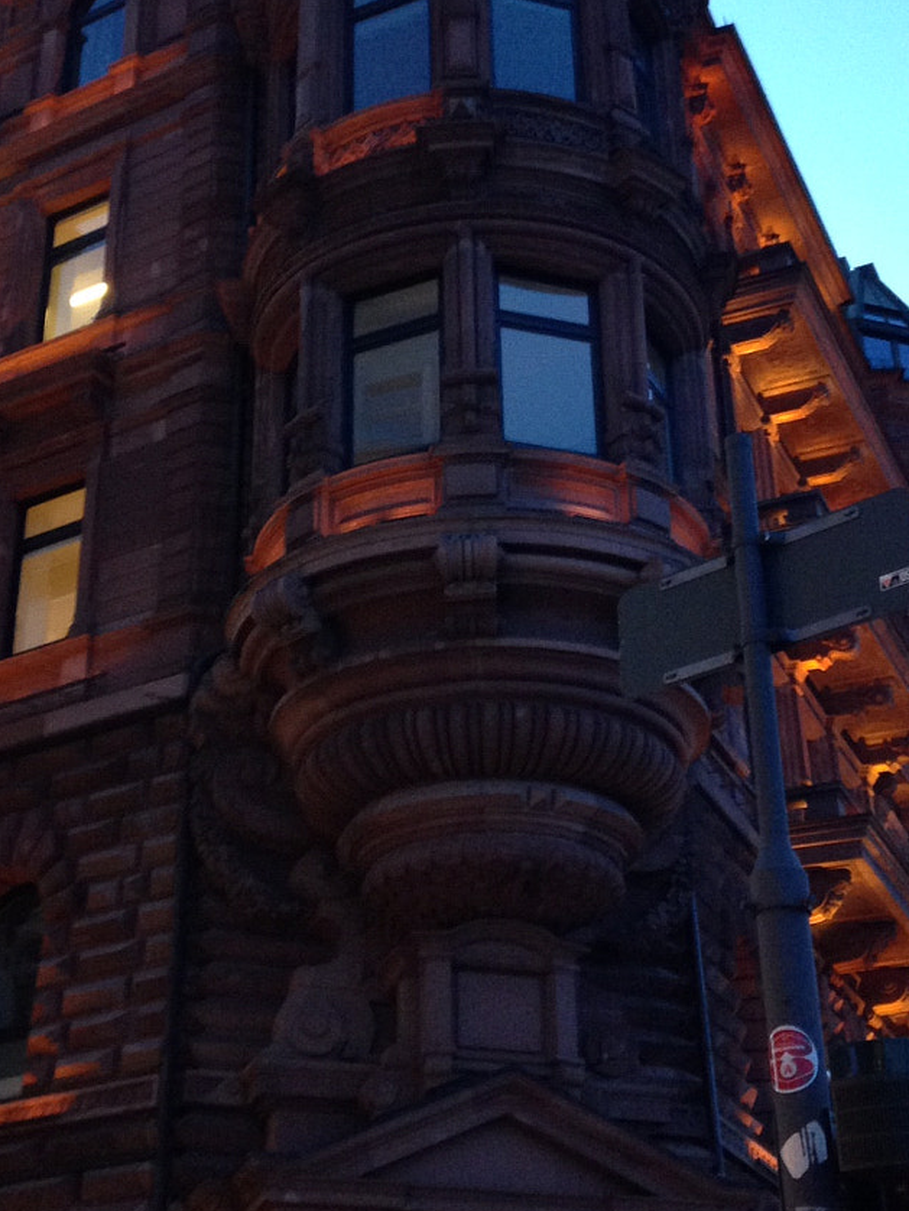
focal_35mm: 63
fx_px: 2205
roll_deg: +0.5
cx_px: 412
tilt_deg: +32.8
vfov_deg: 30.7
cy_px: 501
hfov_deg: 23.3
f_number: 2.4
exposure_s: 1/20
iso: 160
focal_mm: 4.12
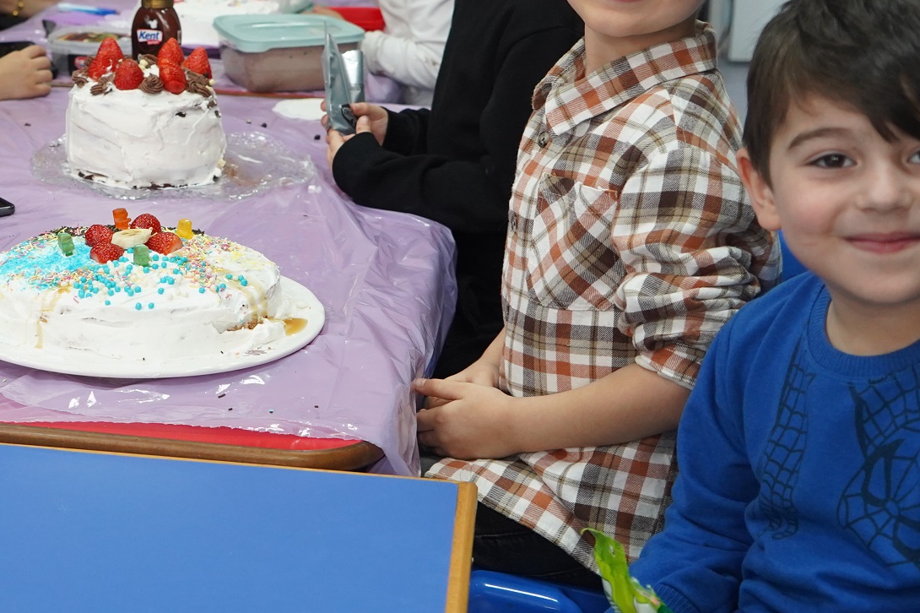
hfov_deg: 25.2
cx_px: 78
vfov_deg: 17.4
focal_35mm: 78
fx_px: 1993
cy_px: 152
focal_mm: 34
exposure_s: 1/100
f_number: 4
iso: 1600
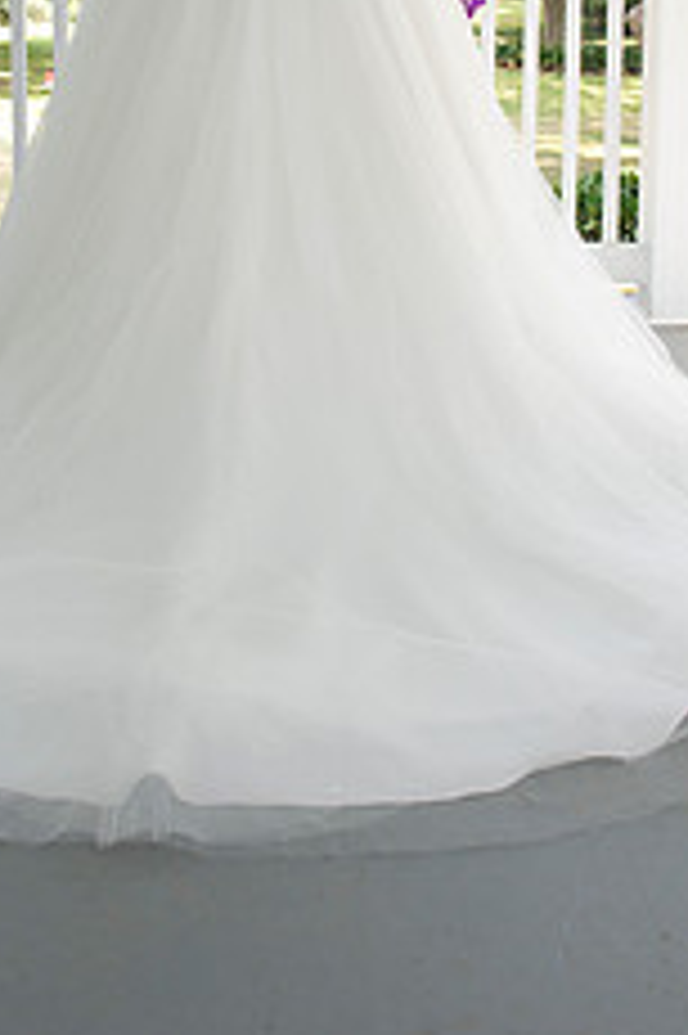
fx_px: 1349
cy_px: 63
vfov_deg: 38.4
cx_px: 277
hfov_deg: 28.5
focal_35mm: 47
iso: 320
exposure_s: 1/125
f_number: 5.6
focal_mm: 24
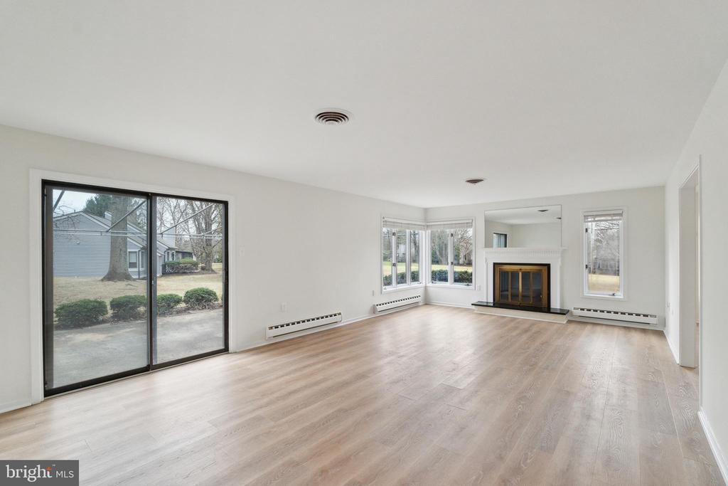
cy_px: 243
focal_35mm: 16
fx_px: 324
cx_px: 364
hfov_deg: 96.7
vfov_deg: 73.8
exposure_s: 1/320
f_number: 5.6
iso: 800
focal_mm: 16
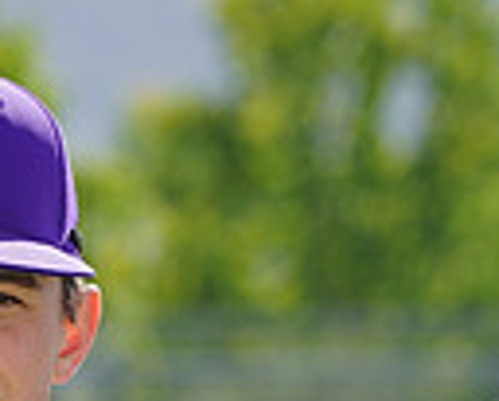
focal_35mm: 885
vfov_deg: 1.8
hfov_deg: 2.2
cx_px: 191
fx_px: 13100
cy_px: 549
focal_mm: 209
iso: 100
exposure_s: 1/250
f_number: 8
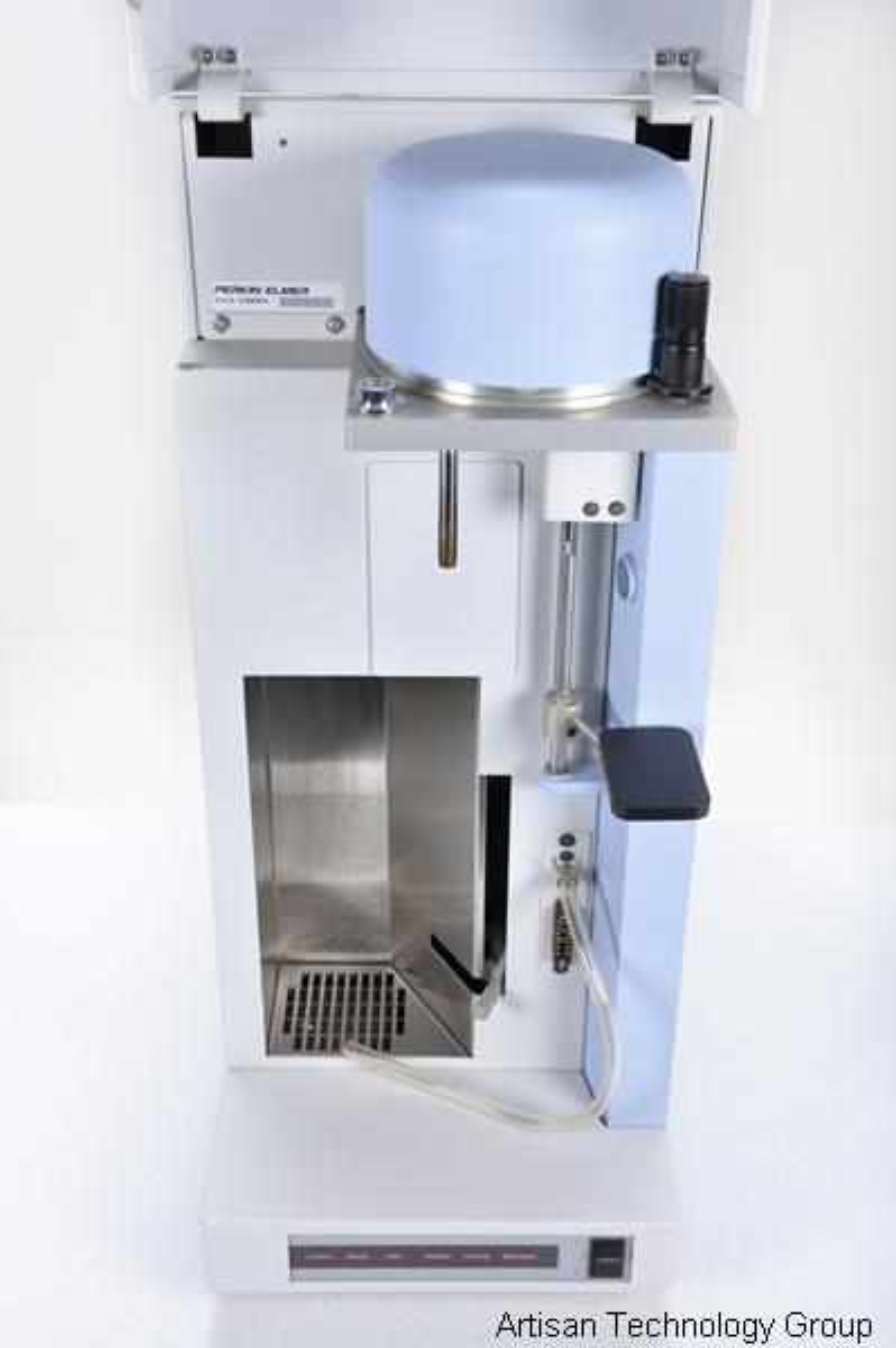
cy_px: 674
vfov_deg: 43.6
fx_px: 1683
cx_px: 448
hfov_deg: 29.8
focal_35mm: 45
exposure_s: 1/200
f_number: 10
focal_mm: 30
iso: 200
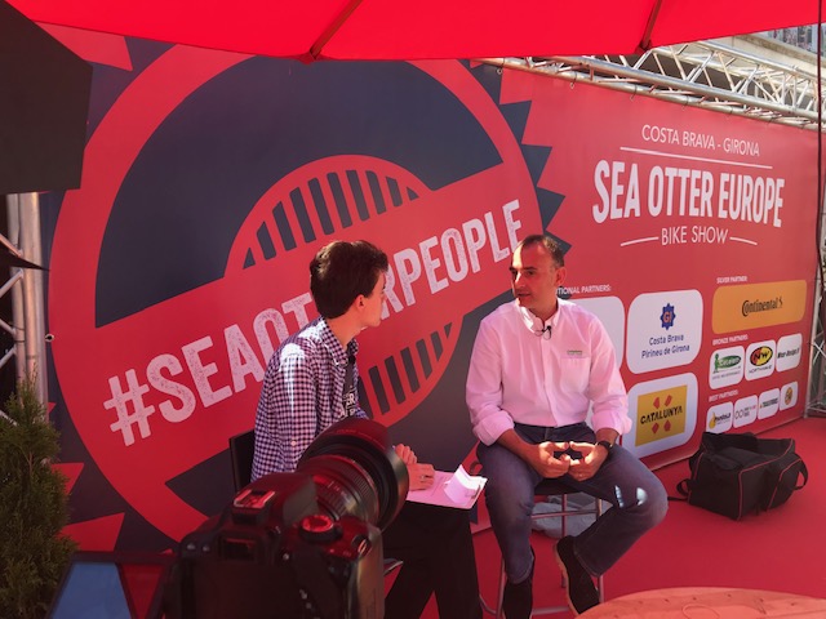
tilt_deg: -6.9
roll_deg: -1.0
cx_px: 413
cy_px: 310
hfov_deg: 63.4
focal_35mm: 28
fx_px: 668
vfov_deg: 49.7
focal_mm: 3.99
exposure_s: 1/523
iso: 20
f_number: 1.8
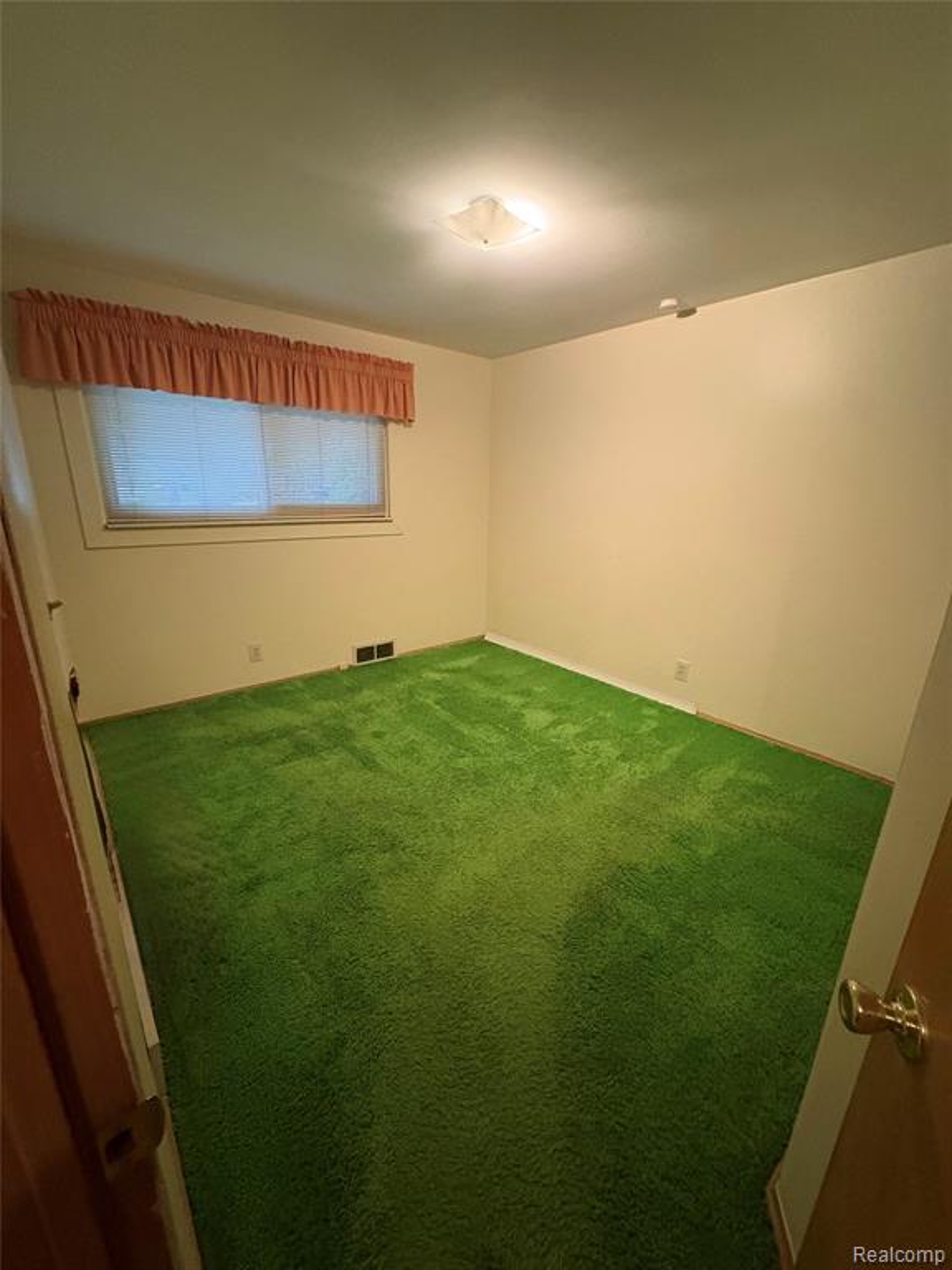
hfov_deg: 85.7
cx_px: 476
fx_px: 513
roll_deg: -2.0
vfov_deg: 102.1
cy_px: 635
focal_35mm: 14
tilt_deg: -16.1
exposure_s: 1/40
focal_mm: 2.22
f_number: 2.2
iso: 800
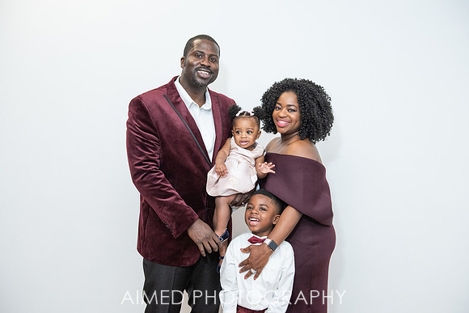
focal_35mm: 38
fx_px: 495
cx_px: 234
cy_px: 156
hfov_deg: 50.7
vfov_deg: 35.1
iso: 1600
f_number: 4
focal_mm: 38
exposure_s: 1/200
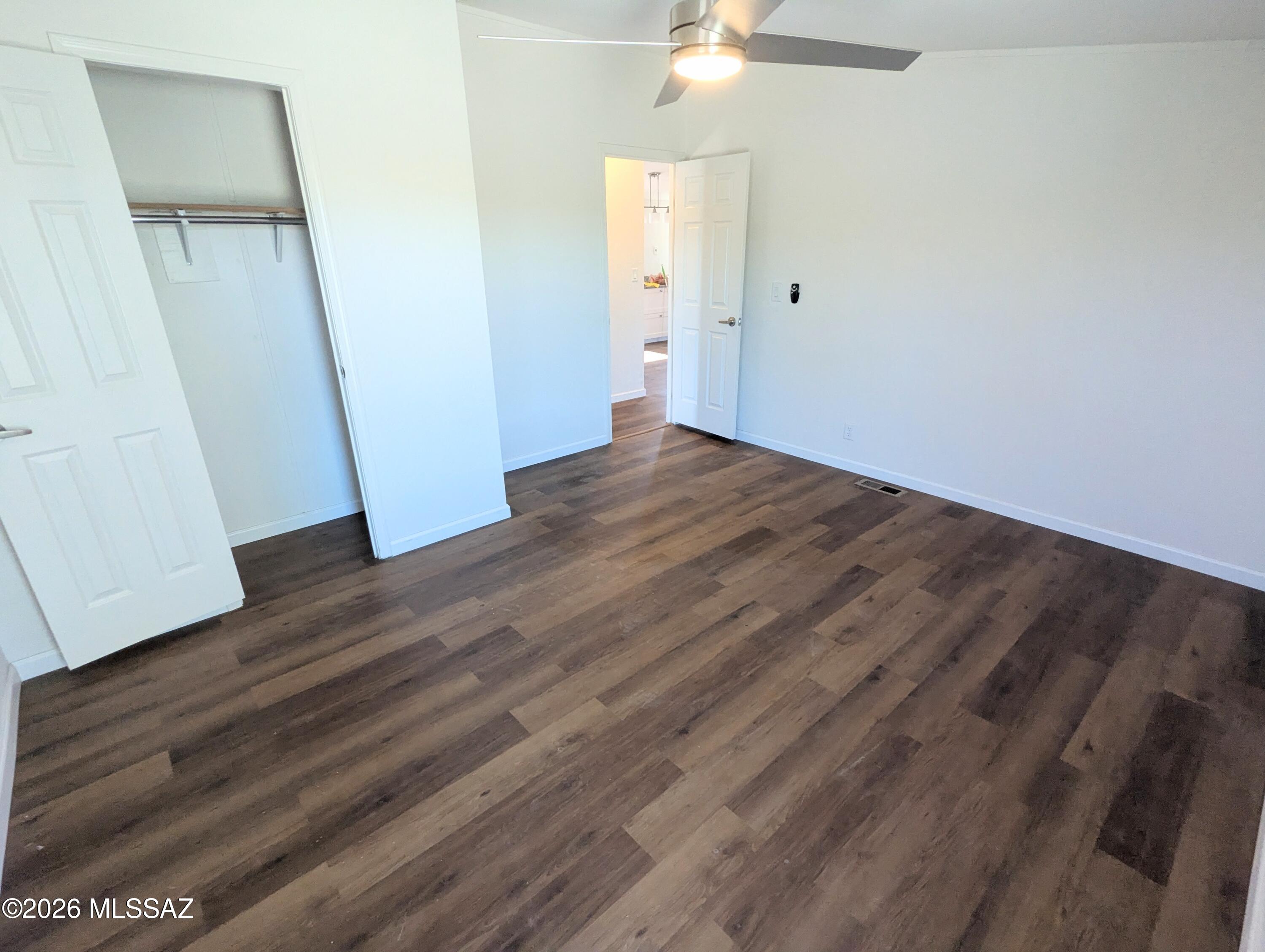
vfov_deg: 78.2
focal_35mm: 16
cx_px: 632
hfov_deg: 94.4
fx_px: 585
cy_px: 476
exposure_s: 1/120
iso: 422
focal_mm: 2.35
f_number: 2.2
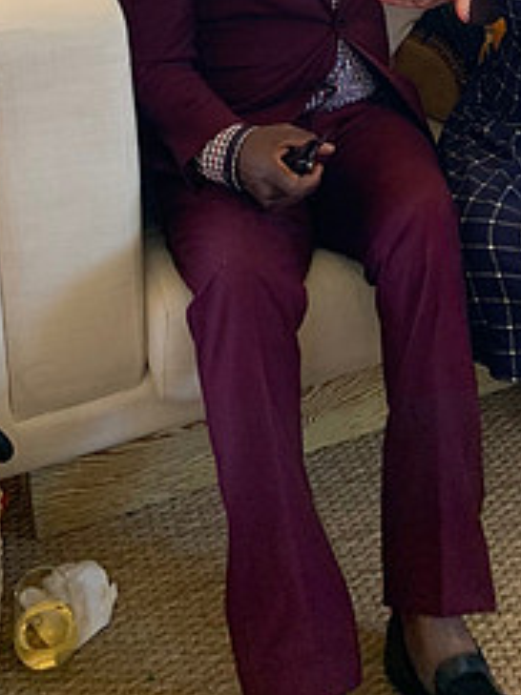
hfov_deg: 23.2
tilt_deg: -11.6
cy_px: -112
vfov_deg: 27.8
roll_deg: -0.3
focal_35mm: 62
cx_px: 442
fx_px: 1245
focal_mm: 4.25
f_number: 1.8
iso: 80
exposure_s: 1/121
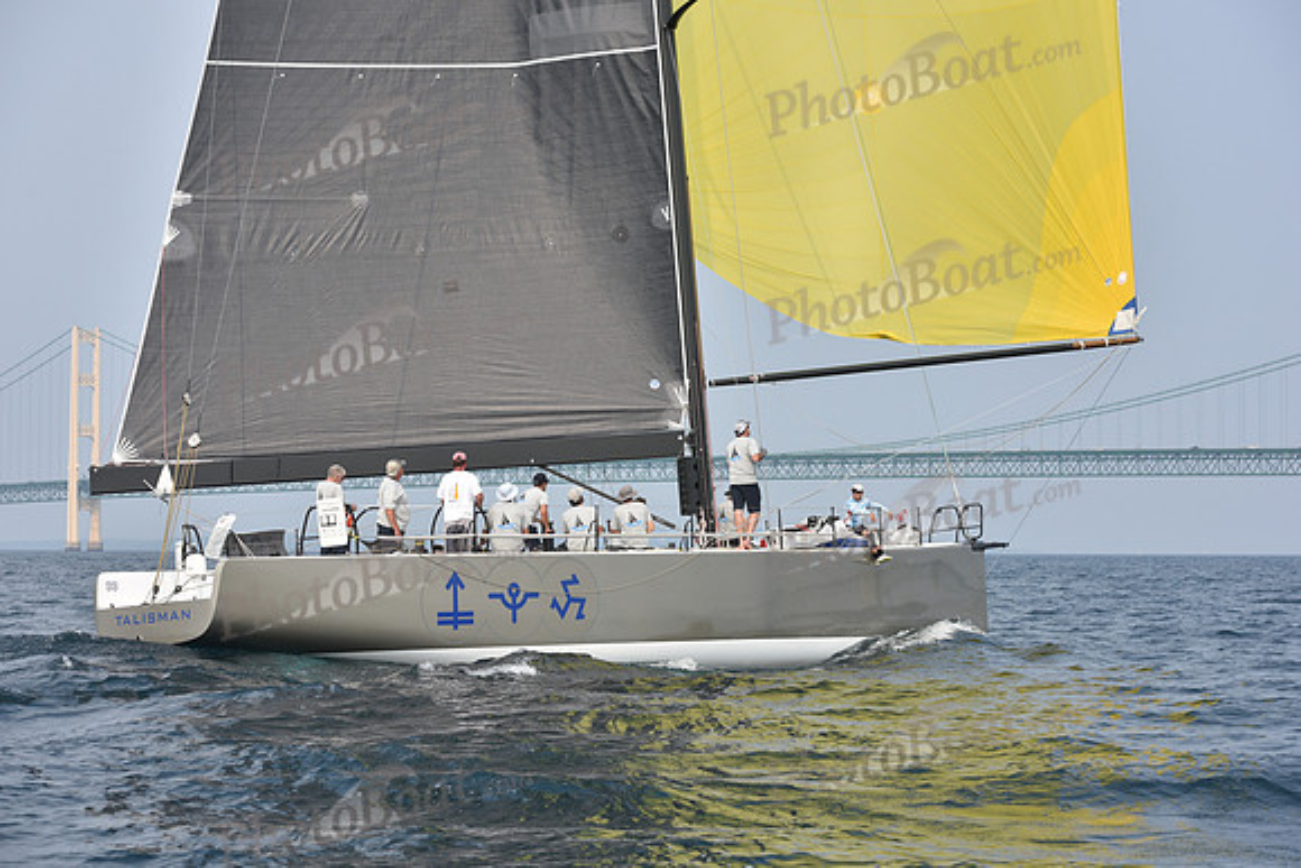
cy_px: 434
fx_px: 2530
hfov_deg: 28.8
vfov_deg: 19.5
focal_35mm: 70
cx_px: 650
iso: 250
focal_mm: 70
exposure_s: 1/1250
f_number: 6.3
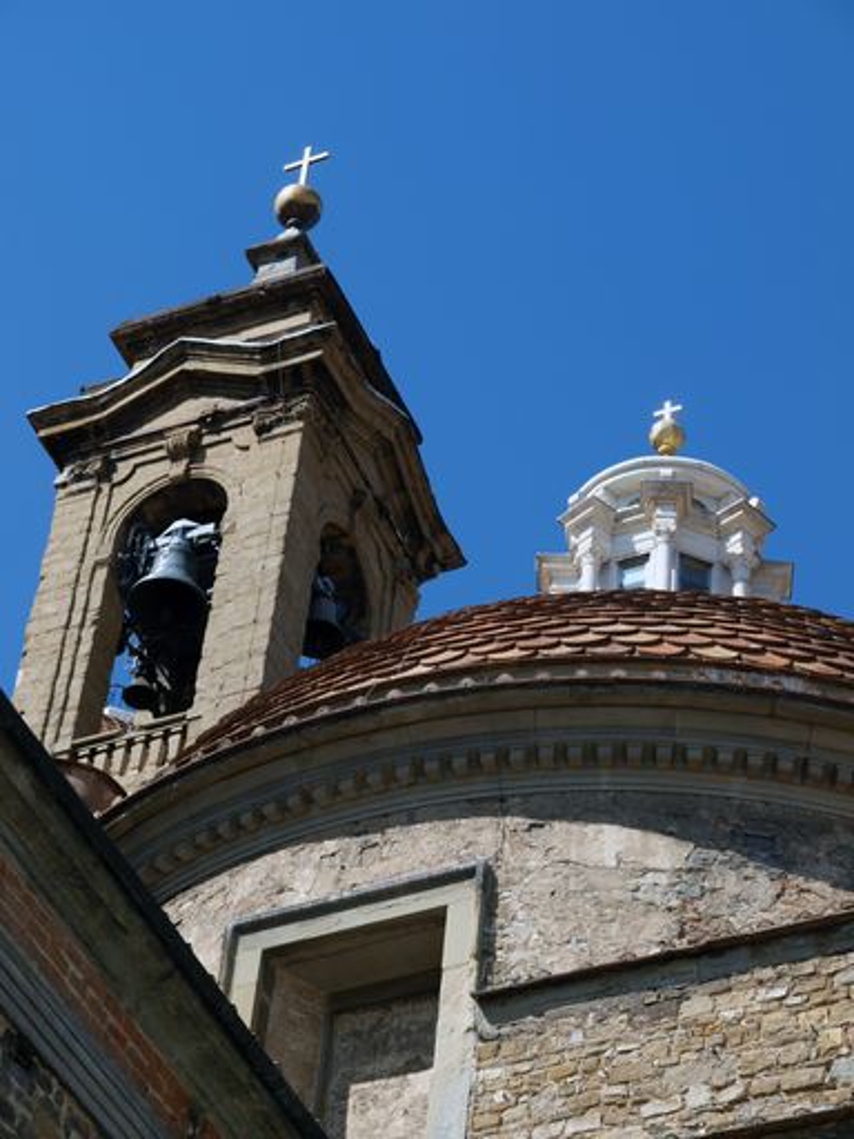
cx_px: 427
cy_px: 570
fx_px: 3289
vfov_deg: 19.6
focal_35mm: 100
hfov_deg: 14.8
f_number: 5.6
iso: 100
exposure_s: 1/320
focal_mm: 50
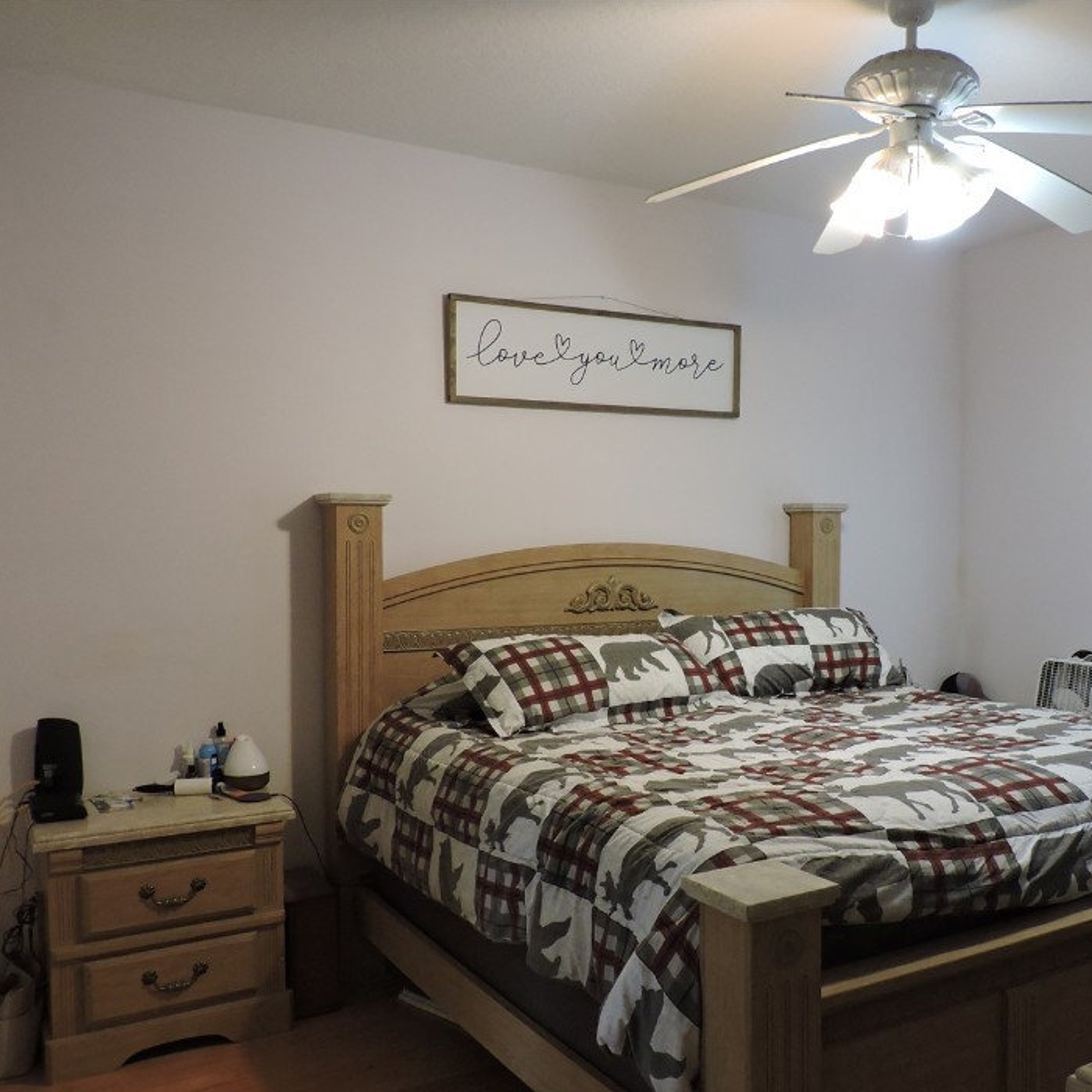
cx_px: 712
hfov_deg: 51.7
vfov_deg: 52.5
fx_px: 1106
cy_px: 594
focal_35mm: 31
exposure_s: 1/25
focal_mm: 4.3
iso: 400
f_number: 3
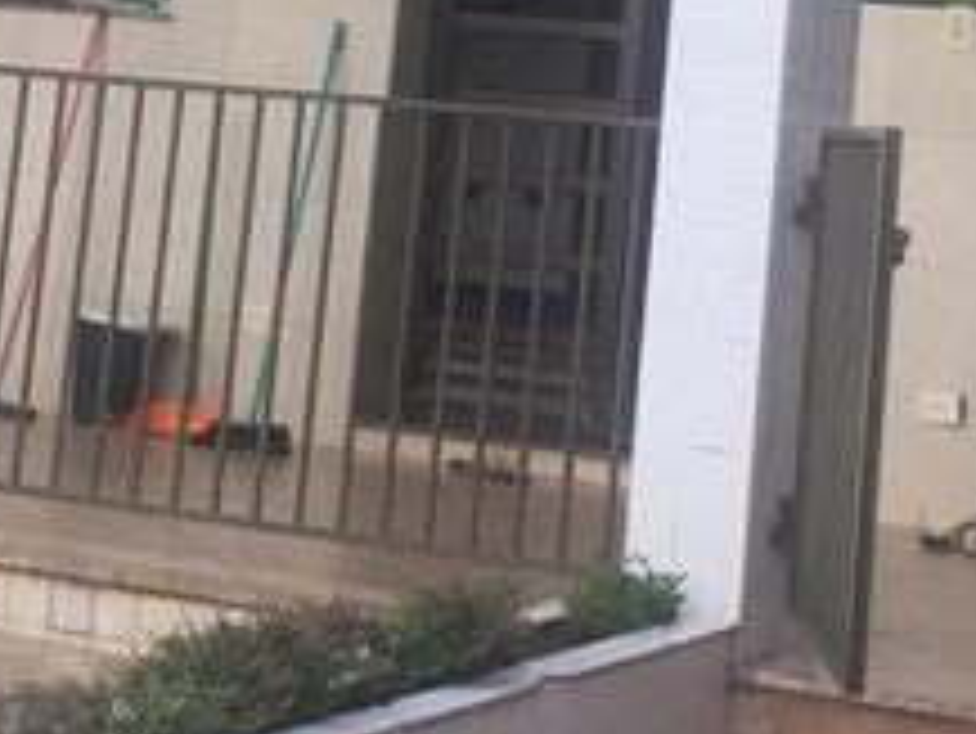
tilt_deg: +9.1
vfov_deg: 12.9
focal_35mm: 107
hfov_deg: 18.4
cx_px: 580
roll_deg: -6.4
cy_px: -468
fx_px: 3019
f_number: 2.2
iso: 32
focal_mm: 4.15
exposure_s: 1/542
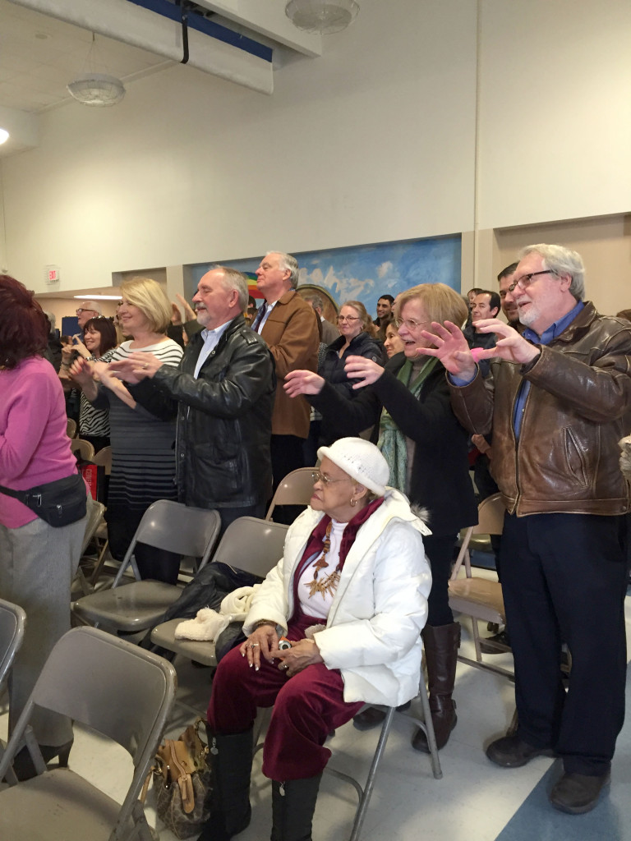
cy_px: 420
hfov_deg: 48.2
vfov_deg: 61.7
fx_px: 705
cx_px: 316
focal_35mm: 29
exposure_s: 1/30
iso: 125
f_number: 2.2
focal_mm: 4.15
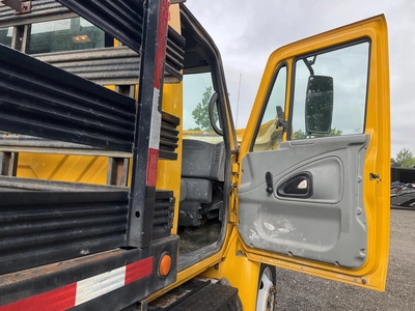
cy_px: 156
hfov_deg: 61.7
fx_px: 348
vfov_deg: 48.2
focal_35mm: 29
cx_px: 208
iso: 25
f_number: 1.8
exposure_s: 1/929
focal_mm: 3
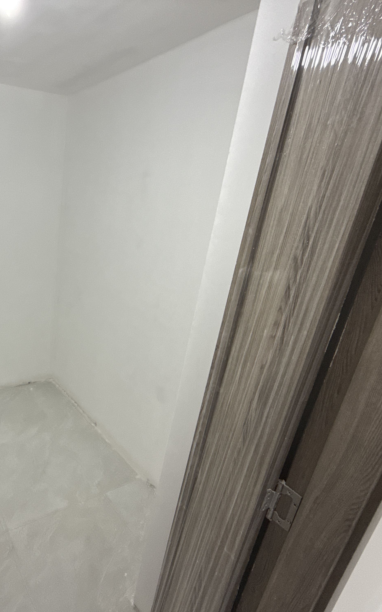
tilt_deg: -18.9
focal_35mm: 20
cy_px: 309
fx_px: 333
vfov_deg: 85.1
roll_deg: -1.7
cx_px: 41
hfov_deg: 52.7
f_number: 2.2
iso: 250
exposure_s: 1/100
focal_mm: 2.22
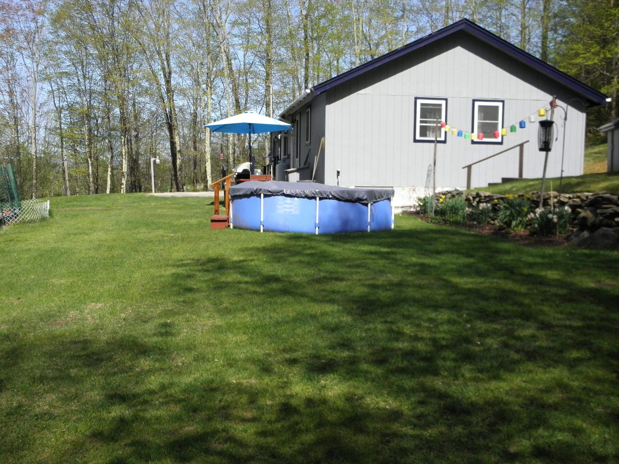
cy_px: 232
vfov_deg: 37.7
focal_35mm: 38
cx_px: 310
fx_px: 680
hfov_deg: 49.0
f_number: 7.4
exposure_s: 1/320
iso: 200
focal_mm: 6.8
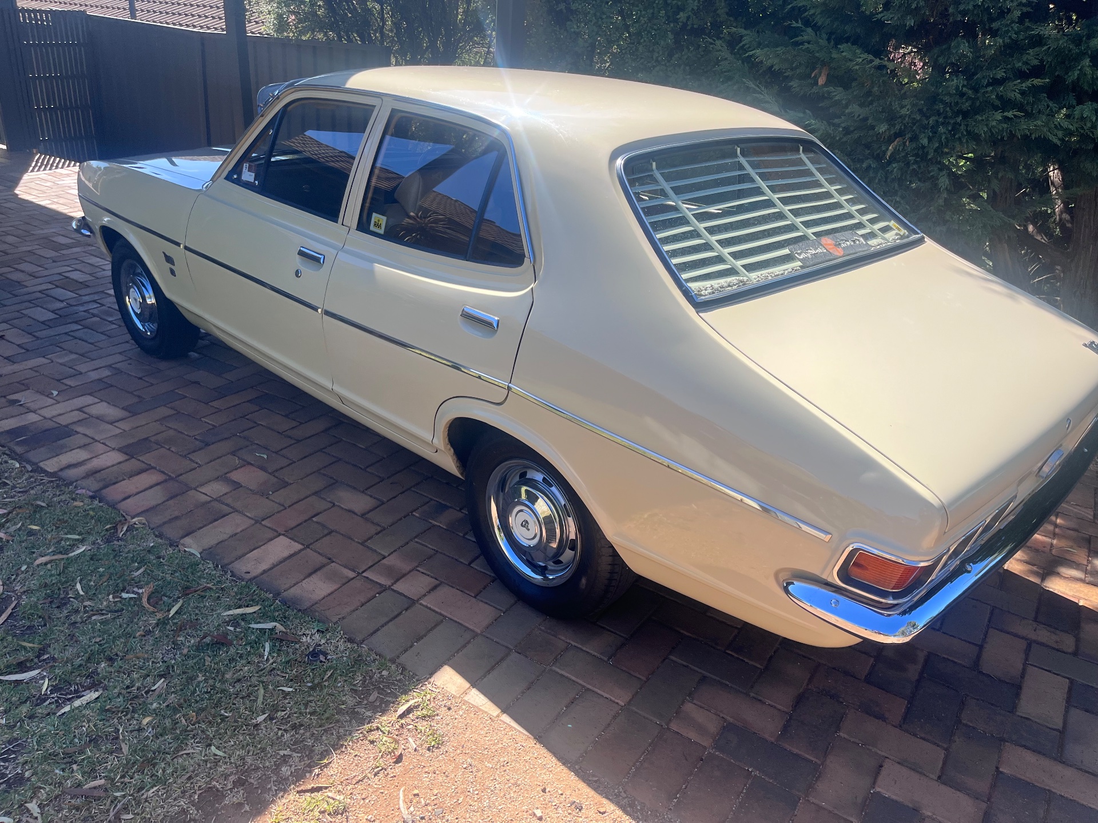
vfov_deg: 53.1
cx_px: 549
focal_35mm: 26
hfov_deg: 67.3
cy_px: 412
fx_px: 825
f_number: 1.6
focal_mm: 5.1
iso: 50
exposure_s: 1/1580
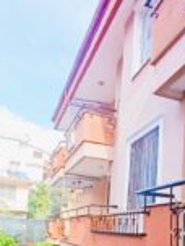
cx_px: 149
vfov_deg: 40.8
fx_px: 299
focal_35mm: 42
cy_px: 228
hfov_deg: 33.3
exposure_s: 1/159
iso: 50
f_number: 2.2
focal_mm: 1.65
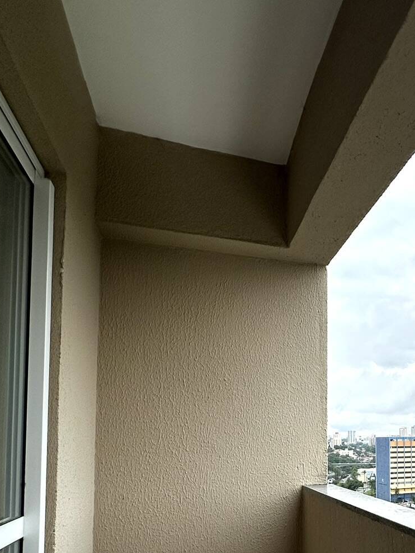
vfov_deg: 58.3
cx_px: 395
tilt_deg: +3.9
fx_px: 463
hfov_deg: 42.9
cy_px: 417
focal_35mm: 29
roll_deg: -0.3
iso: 40
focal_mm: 2.22
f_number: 2.2
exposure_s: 1/903
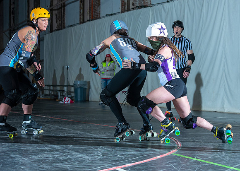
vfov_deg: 10.5
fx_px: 933
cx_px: 148
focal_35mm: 137
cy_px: 76
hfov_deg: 14.7
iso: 800
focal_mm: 112
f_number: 7.1
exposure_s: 1/160
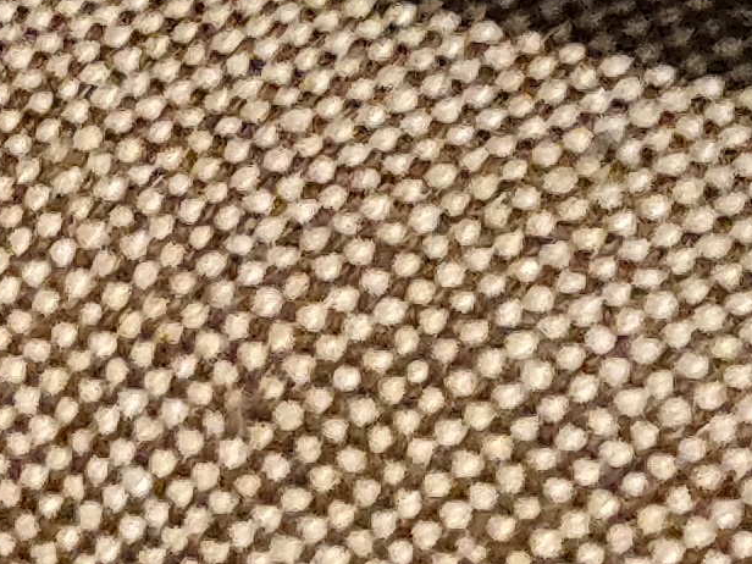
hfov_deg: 10.5
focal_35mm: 187
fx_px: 4062
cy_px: -936
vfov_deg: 7.3
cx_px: 139
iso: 2000
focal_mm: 4.25
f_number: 1.7
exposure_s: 1/20
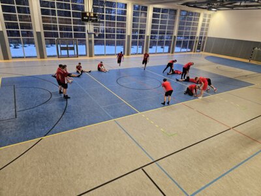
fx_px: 173
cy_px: 98
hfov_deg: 73.9
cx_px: 130
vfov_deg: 58.9
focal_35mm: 23
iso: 400
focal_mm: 5.4
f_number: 1.8
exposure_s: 1/100
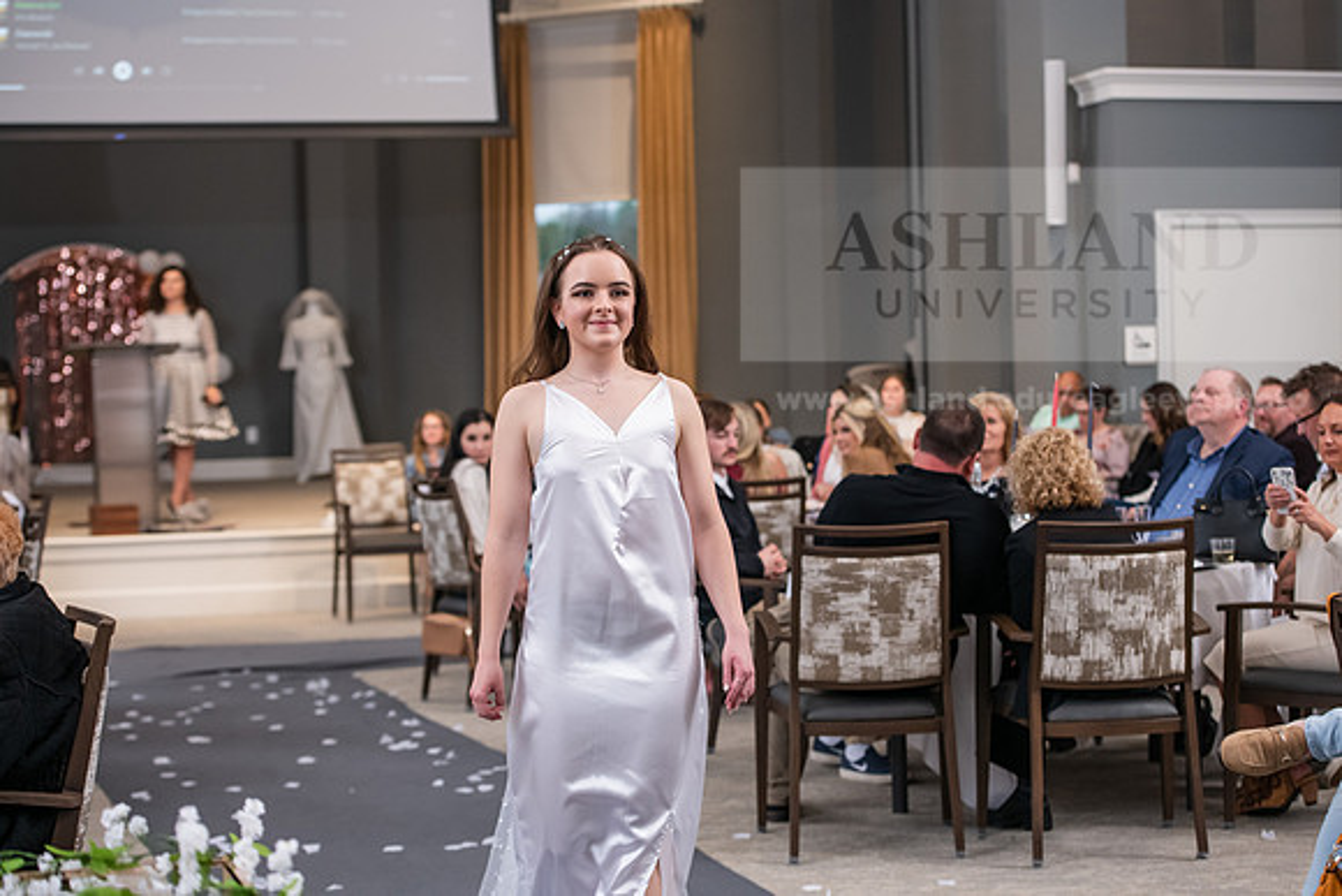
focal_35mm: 70
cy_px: 448
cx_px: 671
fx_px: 2610
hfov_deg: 28.8
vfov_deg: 19.5
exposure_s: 1/200
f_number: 3.5
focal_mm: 70
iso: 1600
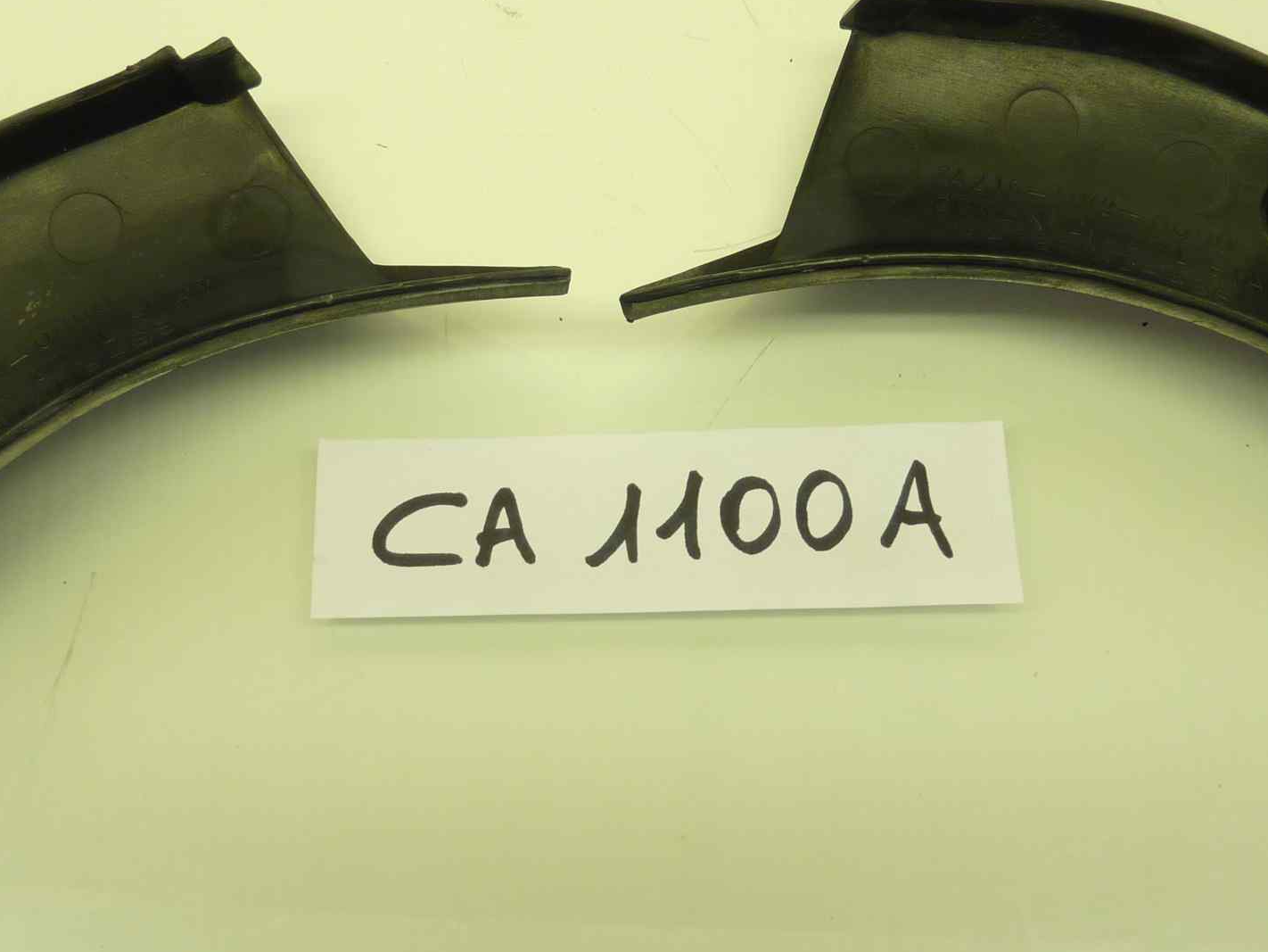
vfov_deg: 32.1
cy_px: 408
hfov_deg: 42.0
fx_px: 1649
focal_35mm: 45
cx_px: 567
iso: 80
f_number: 3.3
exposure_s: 1/30
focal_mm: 4.1
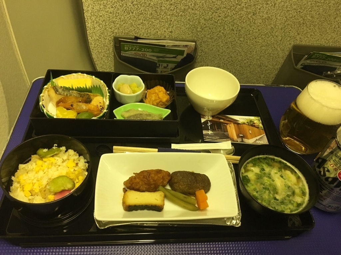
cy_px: 128
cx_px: 170
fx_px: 286
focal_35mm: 29
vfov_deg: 48.2
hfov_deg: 61.7
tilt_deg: -49.5
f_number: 2.2
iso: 200
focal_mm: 4.15
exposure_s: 1/30
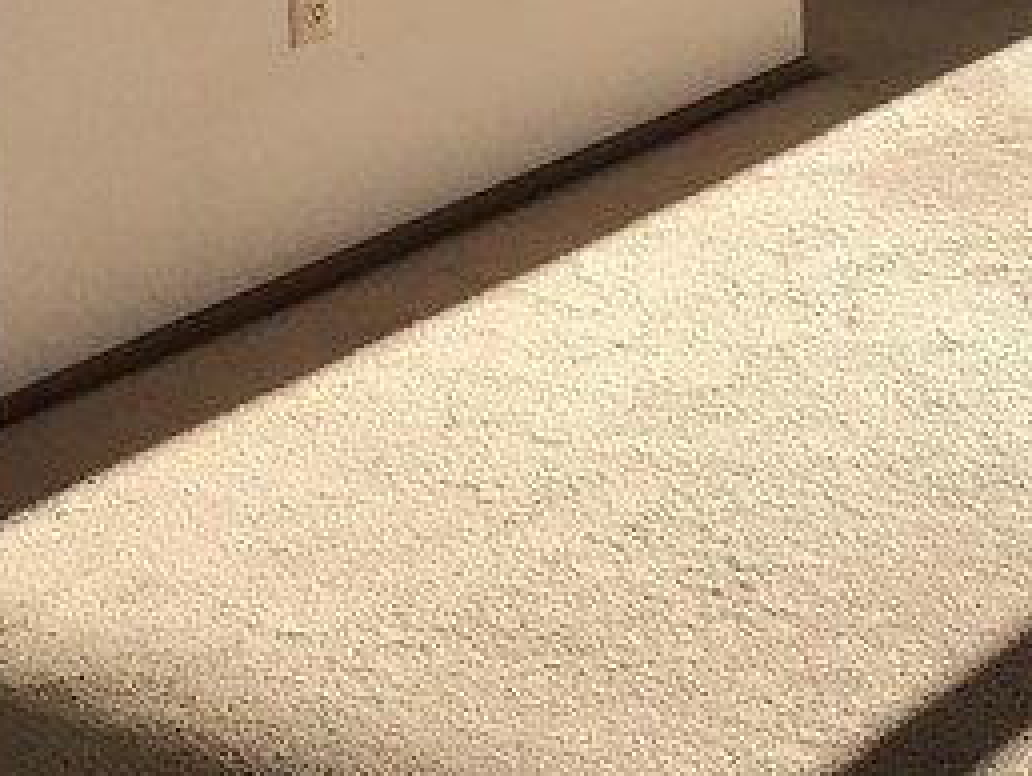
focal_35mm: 111
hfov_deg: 16.4
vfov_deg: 12.2
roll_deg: +0.5
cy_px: -660
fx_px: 3312
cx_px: 1484
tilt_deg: -3.3
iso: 20
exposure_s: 1/887
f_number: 1.8
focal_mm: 3.99
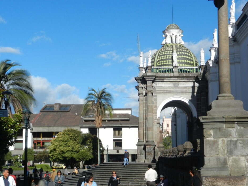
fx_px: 430
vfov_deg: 24.4
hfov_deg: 32.1
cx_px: 139
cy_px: 103
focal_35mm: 60
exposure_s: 1/1250
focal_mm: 9.4
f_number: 4.4
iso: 160
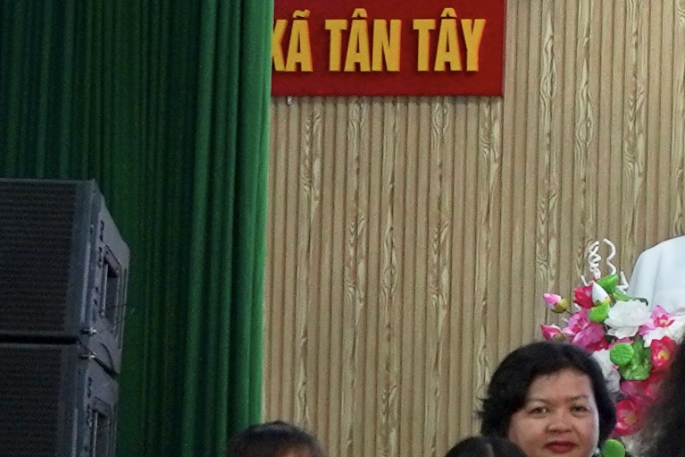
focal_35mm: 177
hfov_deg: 10.1
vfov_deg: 7.8
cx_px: 1658
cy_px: 280
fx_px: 3367
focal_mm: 24
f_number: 3.2
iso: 500
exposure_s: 1/200
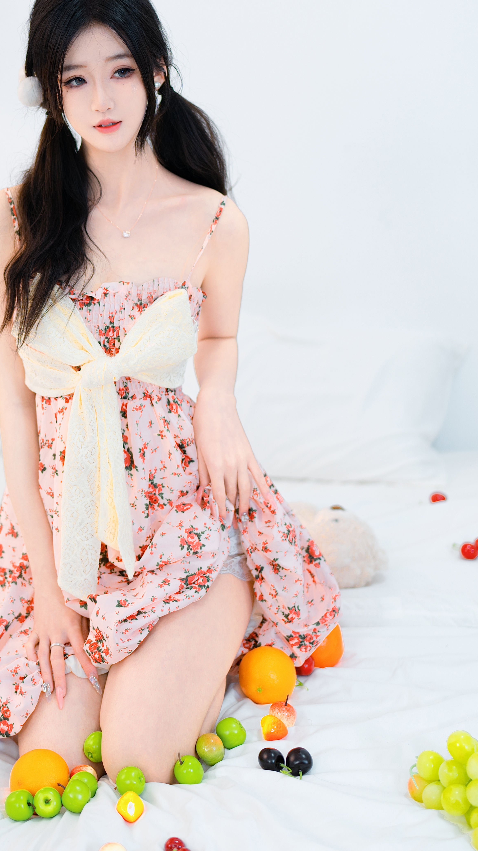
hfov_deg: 19.3
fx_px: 1397
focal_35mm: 62
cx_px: 123
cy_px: 306
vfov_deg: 33.6
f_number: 1.4
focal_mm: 35
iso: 100
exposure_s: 1/125
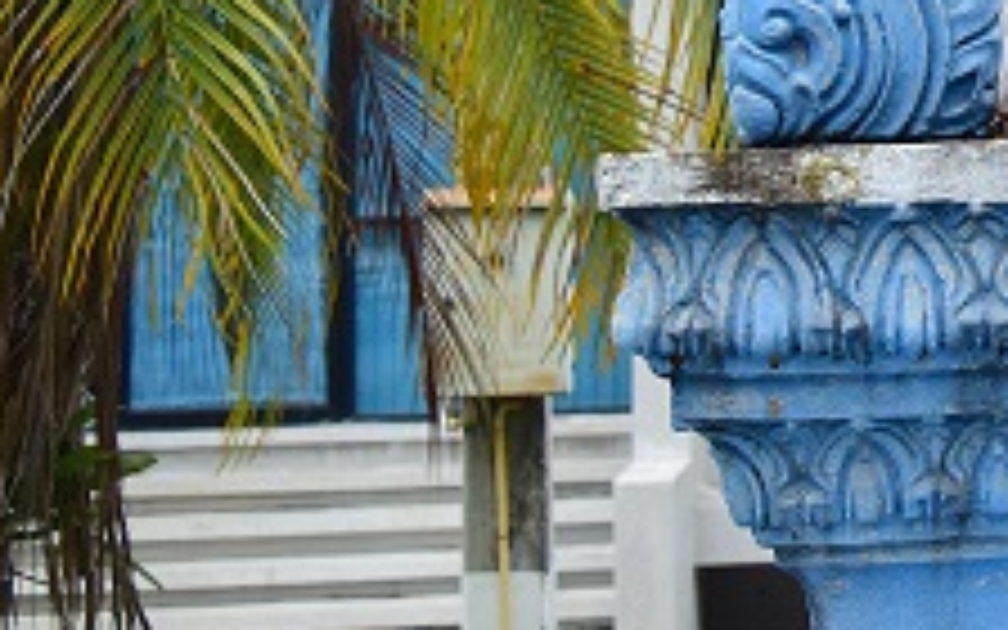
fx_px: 2959
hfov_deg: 17.3
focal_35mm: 108
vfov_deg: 11.9
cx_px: 1539
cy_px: -148
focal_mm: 21
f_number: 4
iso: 1250
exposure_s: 1/4000
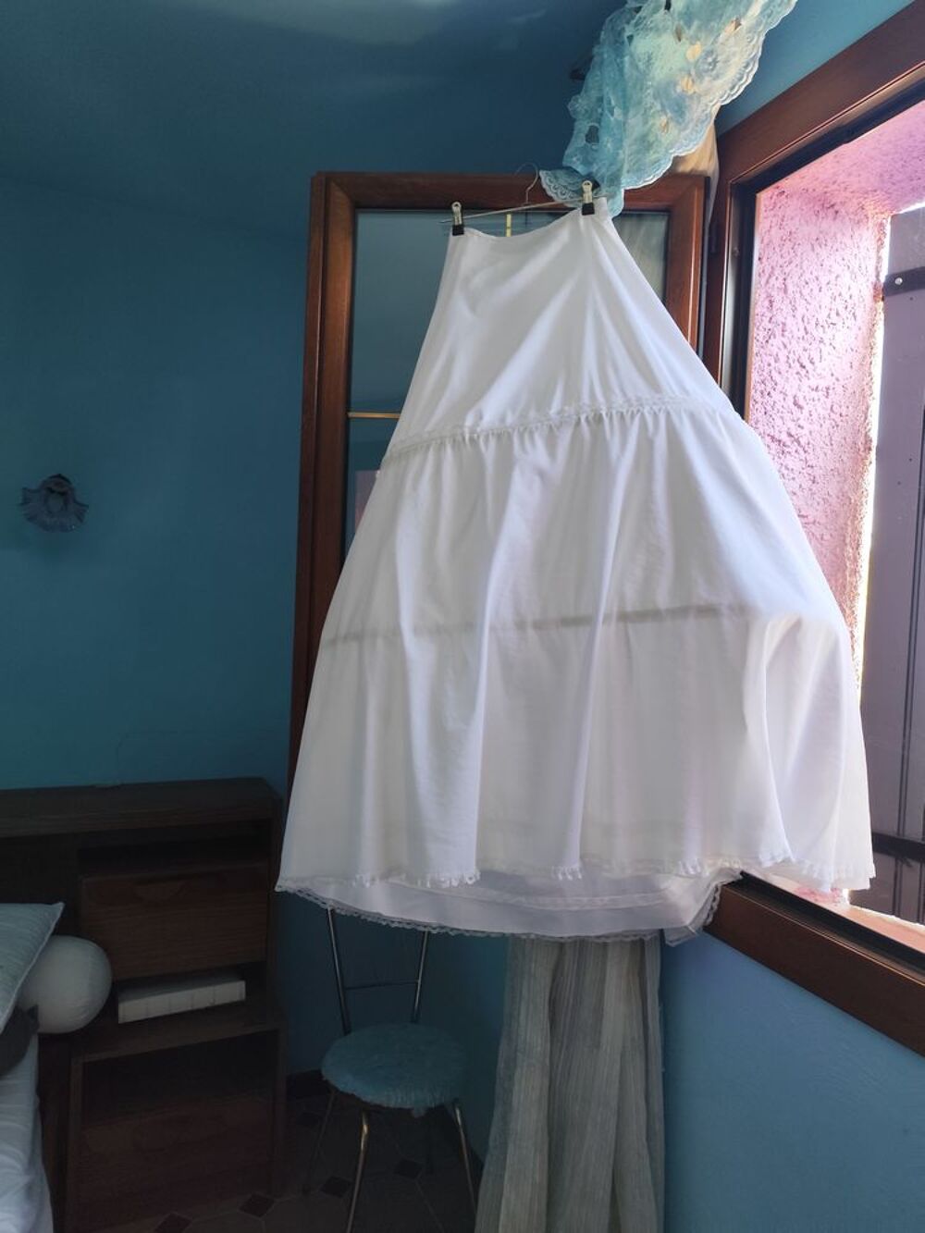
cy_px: 616
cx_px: 462
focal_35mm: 23
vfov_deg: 73.9
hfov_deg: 58.9
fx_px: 819
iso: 250
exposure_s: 1/50
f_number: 1.65
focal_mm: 6.14
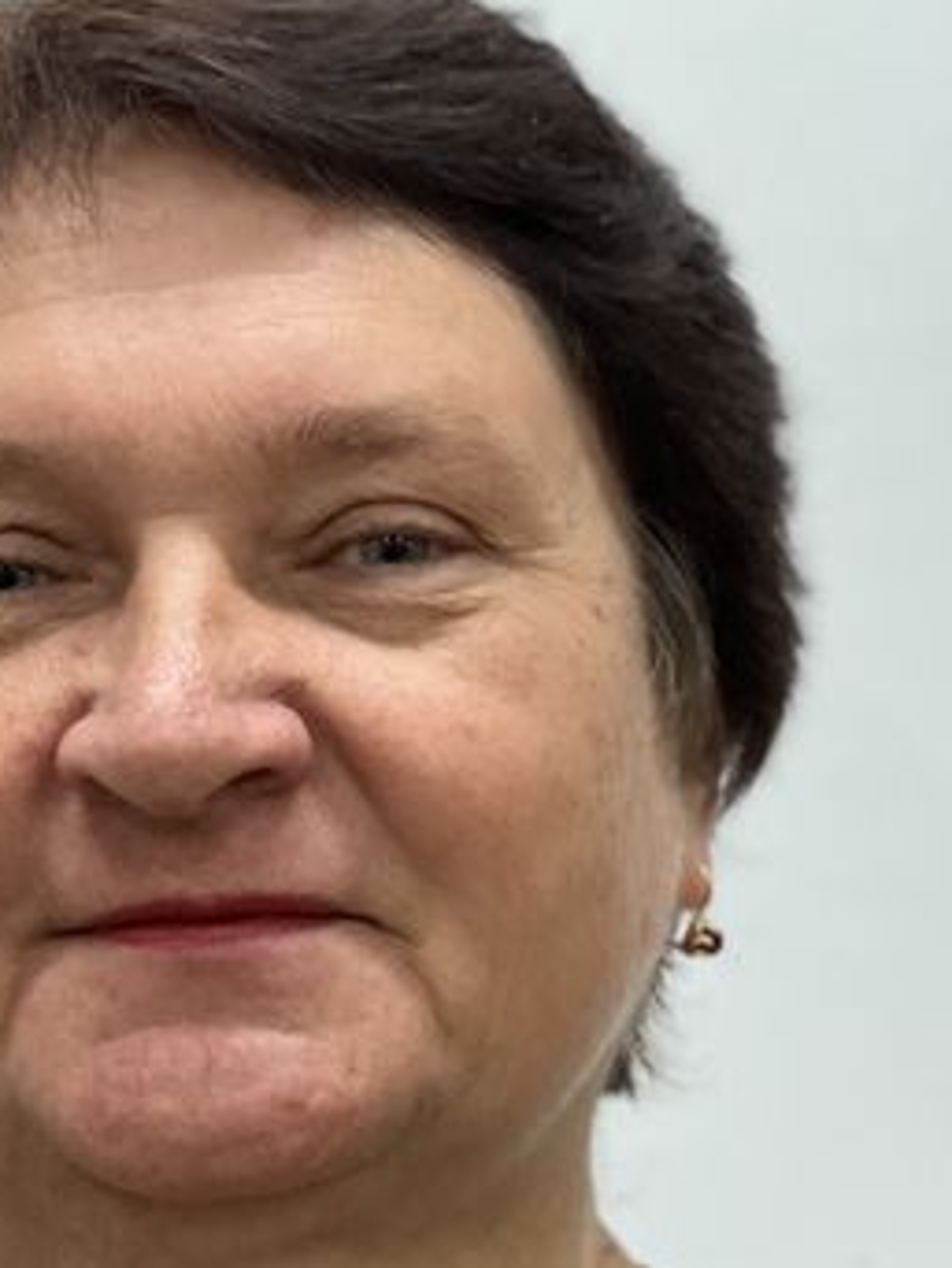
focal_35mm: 180
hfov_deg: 8.2
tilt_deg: -3.6
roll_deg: +0.7
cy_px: 1097
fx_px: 6592
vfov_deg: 10.9
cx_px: 137
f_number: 2.8
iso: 250
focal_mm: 9
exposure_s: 1/33
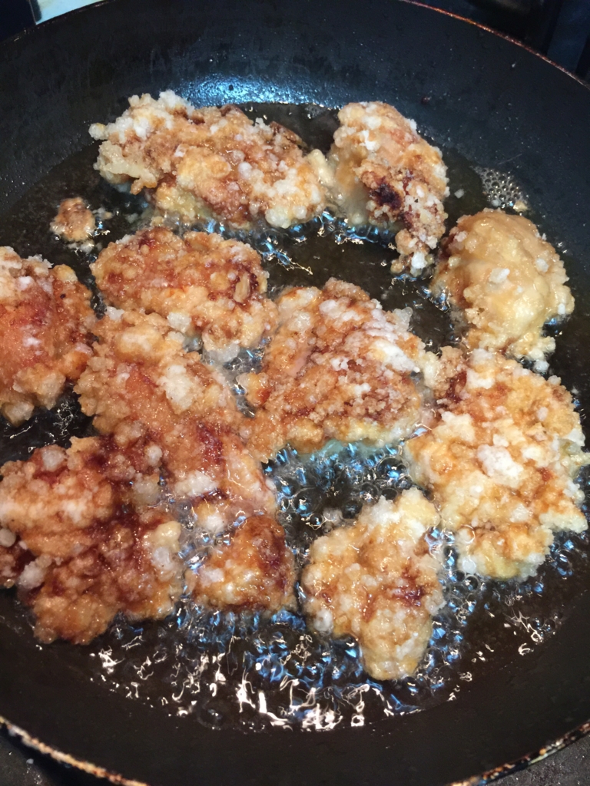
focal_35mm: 29
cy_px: 393
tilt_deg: -61.8
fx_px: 659
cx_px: 295
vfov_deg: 61.7
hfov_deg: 48.2
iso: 125
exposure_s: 1/10
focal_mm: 4.15
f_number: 2.2
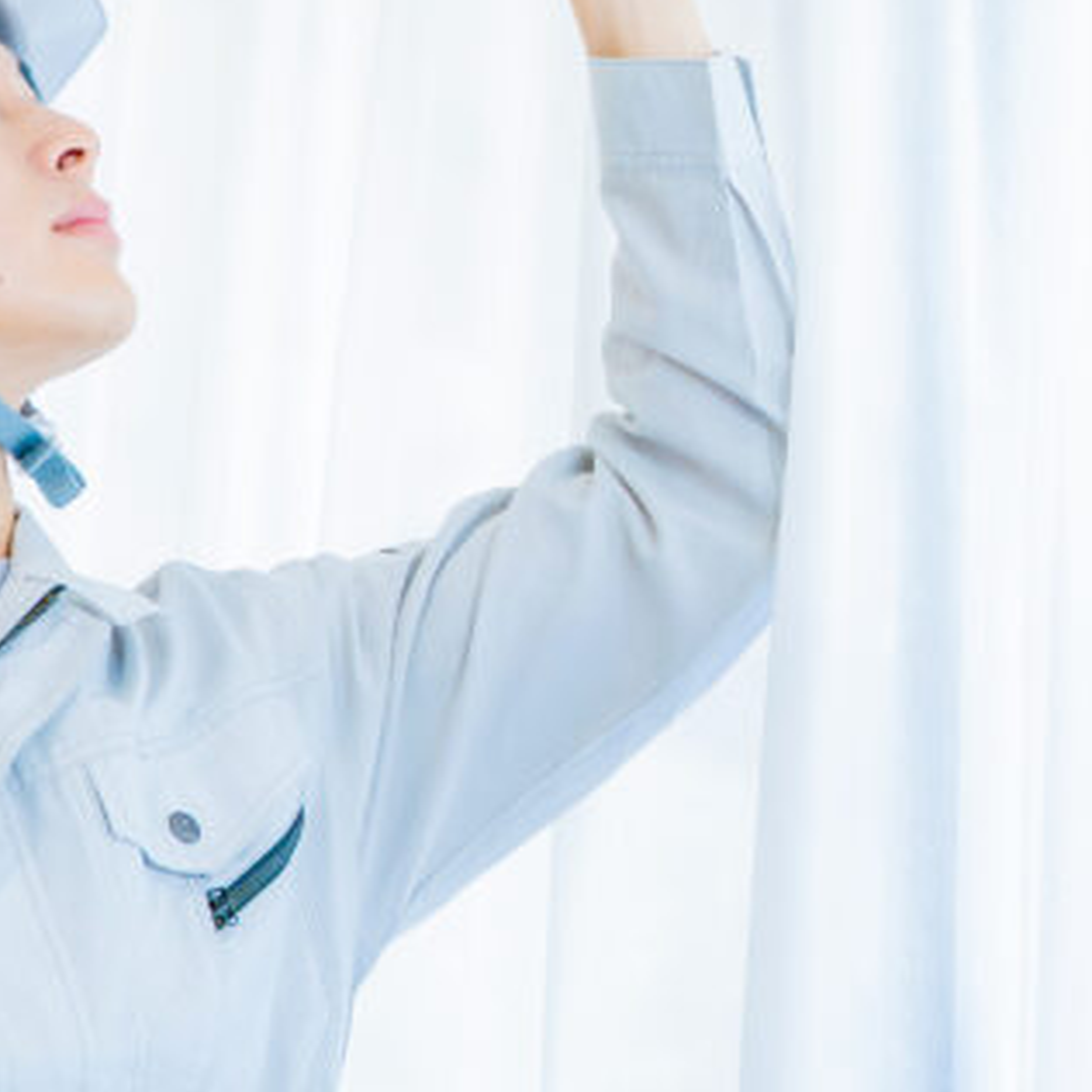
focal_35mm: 88
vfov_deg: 19.5
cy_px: 230
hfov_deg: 19.5
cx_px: 878
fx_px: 3141
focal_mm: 32
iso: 400
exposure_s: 1/640
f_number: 4
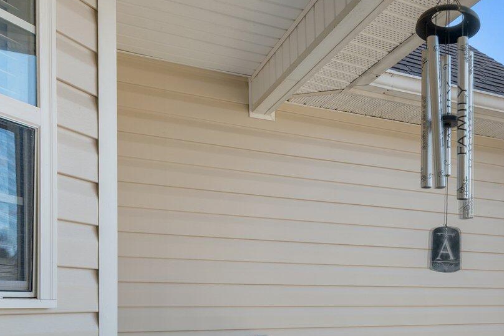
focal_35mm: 38
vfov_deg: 33.0
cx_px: 394
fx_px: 532
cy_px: 309
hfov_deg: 48.2
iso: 400
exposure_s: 1/80
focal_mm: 15
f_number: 6.3
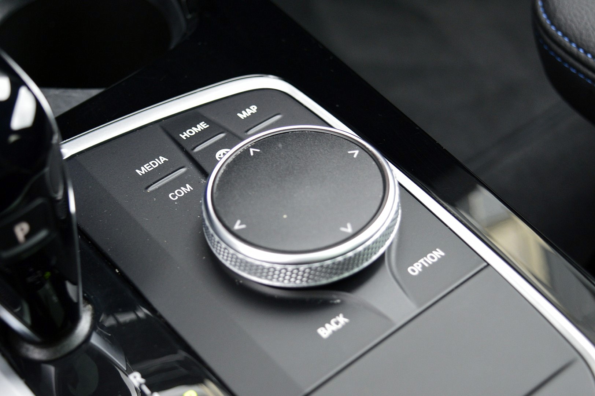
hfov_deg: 33.4
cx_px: 298
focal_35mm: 60
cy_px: 198
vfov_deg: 22.6
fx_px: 991
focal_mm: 40
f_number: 5
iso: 800
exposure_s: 1/50
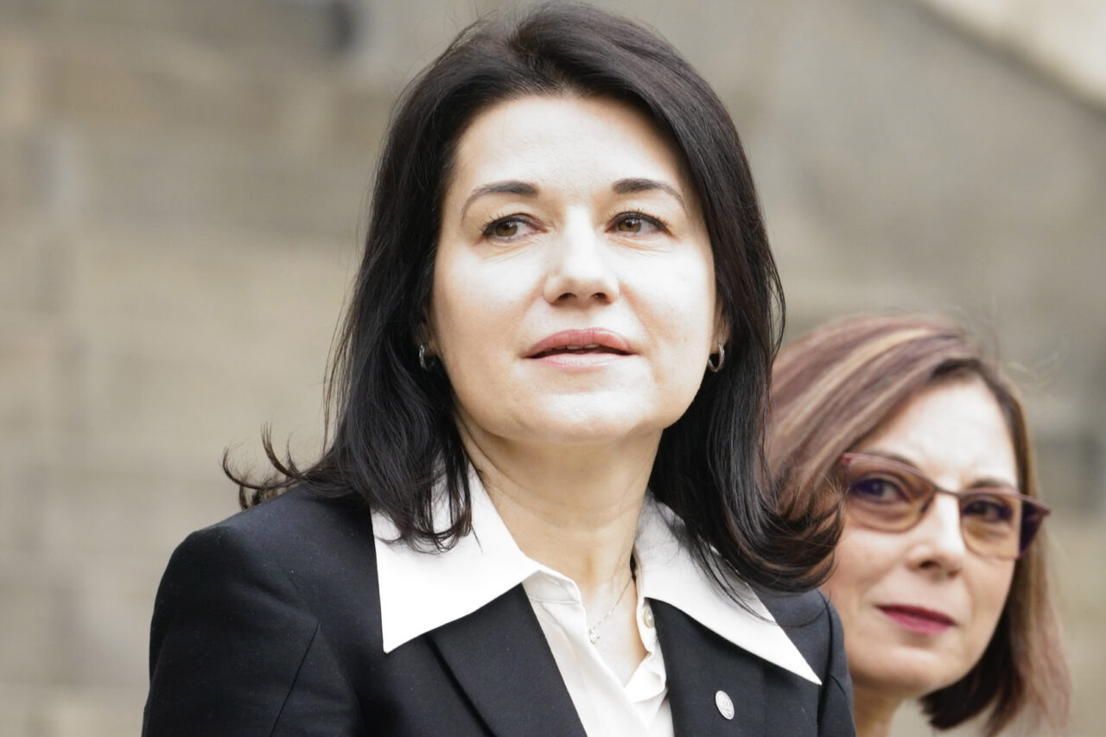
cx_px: 553
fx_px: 5805
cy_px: 368
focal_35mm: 189
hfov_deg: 10.9
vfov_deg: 7.3
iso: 640
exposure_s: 1/320
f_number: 5
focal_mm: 189
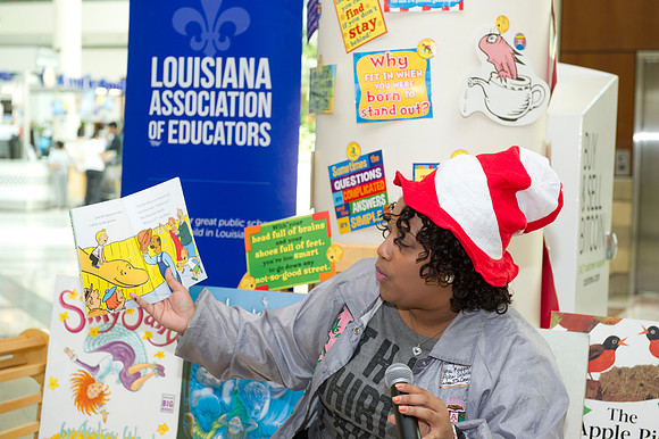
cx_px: 330
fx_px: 1281
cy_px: 220
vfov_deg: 19.4
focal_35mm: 70
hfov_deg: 28.9
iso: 1250
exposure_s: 1/250
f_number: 5.6
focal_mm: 70
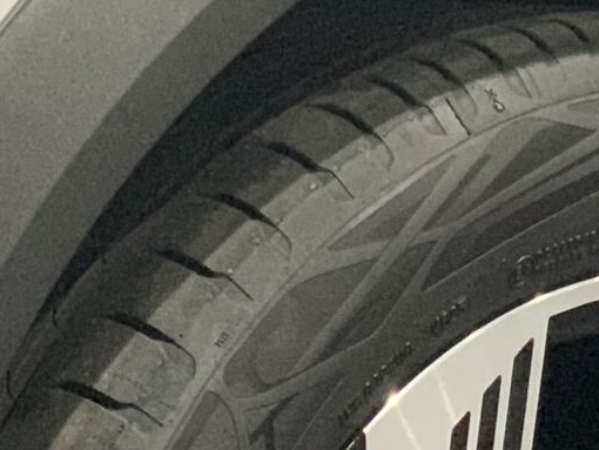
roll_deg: -0.2
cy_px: 714
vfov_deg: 5.6
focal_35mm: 261
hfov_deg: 7.6
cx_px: 532
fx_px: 4519
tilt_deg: -11.3
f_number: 2.4
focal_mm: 6
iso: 500
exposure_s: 1/50
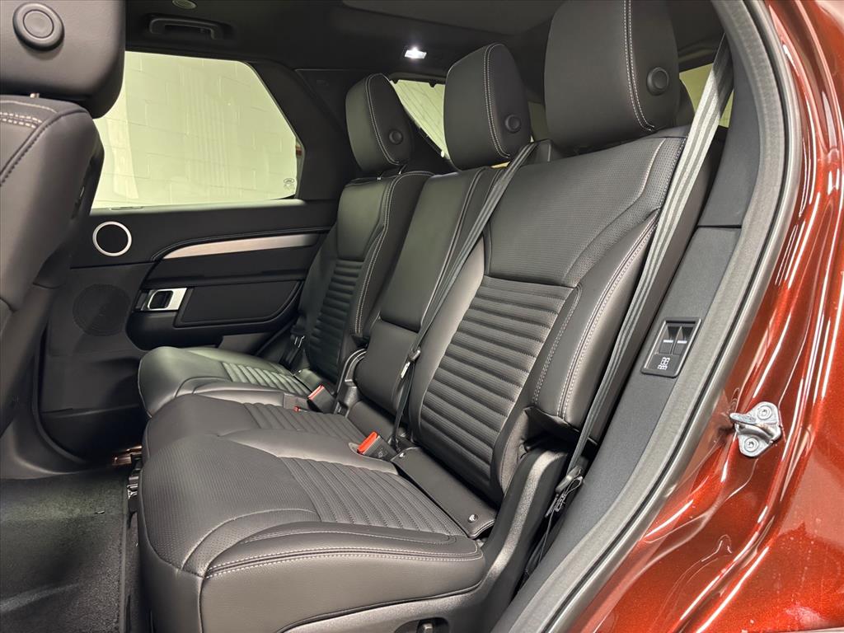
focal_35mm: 26
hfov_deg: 67.3
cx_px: 422
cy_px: 316
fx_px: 634
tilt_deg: -7.9
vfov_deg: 53.1
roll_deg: -1.0
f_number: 1.6
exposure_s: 1/60
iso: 320
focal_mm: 5.96
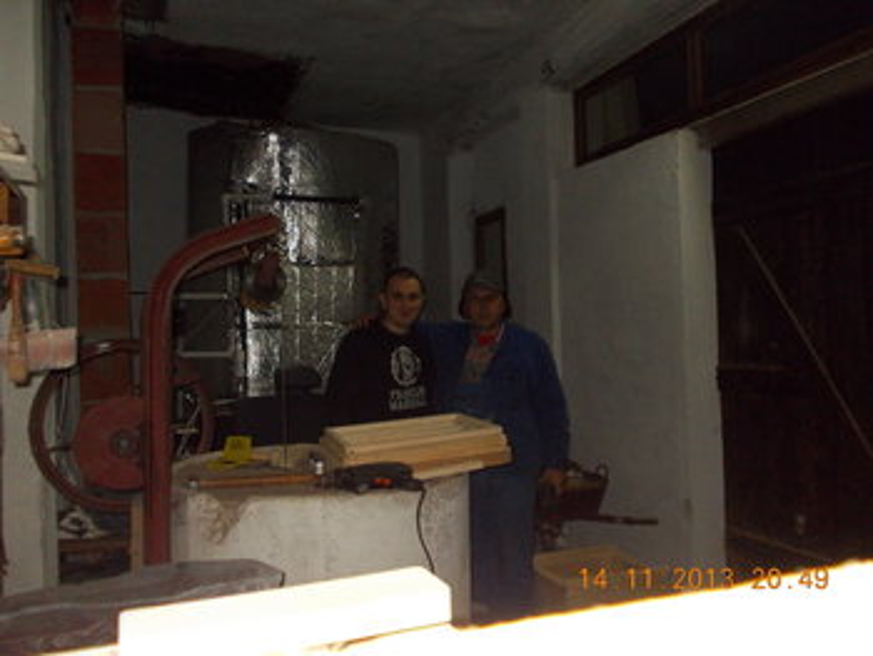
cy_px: 328
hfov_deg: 63.4
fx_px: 707
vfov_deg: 49.8
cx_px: 436
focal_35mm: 28
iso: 200
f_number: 2.7
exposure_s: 1/25
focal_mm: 4
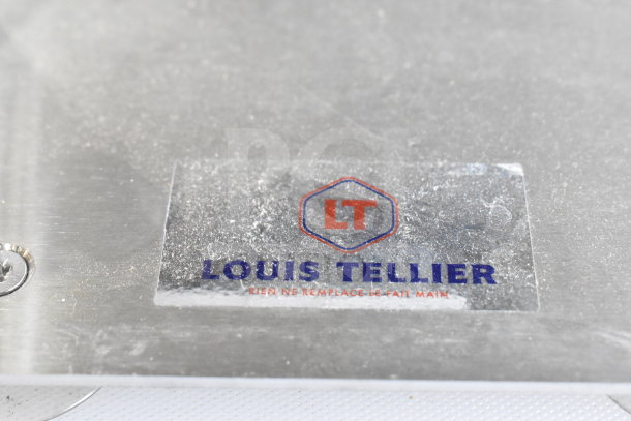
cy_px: 210
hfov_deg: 29.9
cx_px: 316
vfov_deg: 20.2
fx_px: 1183
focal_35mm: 68
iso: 6400
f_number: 7.1
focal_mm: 45
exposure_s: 1/200
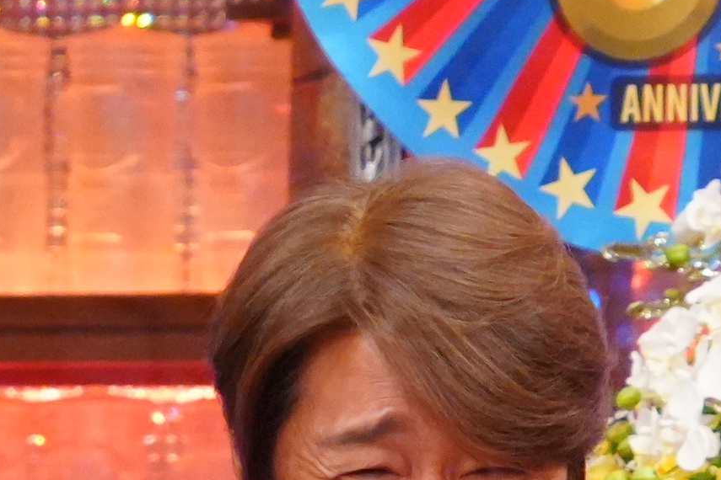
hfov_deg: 2.9
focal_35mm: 705
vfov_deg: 1.9
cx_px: -299
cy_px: 608
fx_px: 14118
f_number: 6.7
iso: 6400
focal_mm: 115
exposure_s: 1/250
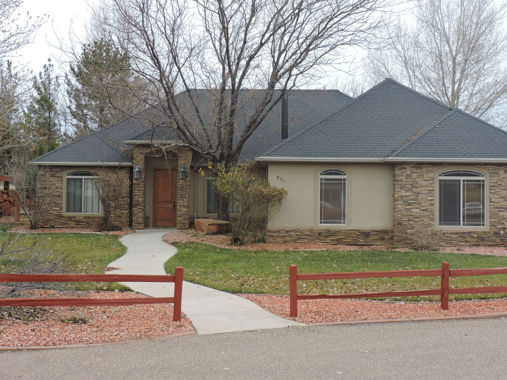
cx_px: 269
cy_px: 149
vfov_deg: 27.4
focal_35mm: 53
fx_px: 776
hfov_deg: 36.2
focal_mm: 7.7
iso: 100
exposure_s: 1/320
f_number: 3.4
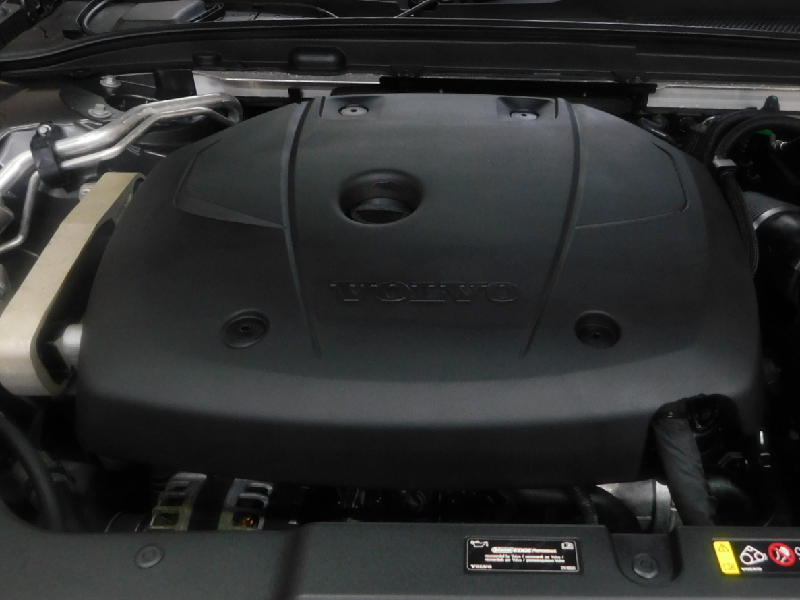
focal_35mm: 31
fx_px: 716
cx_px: 476
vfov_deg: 45.4
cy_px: 299
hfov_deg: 57.9
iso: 280
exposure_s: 1/30
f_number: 3
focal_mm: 4
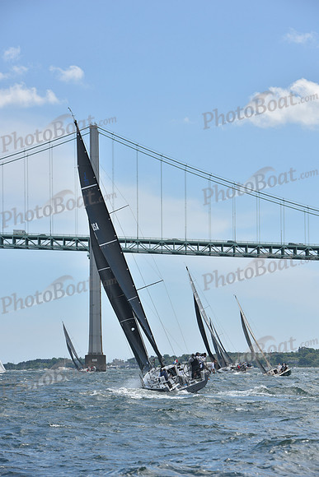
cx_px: 160
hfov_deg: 10.2
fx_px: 1793
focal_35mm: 135
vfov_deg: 15.2
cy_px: 238
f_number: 9
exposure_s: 1/1000
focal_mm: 135
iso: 250
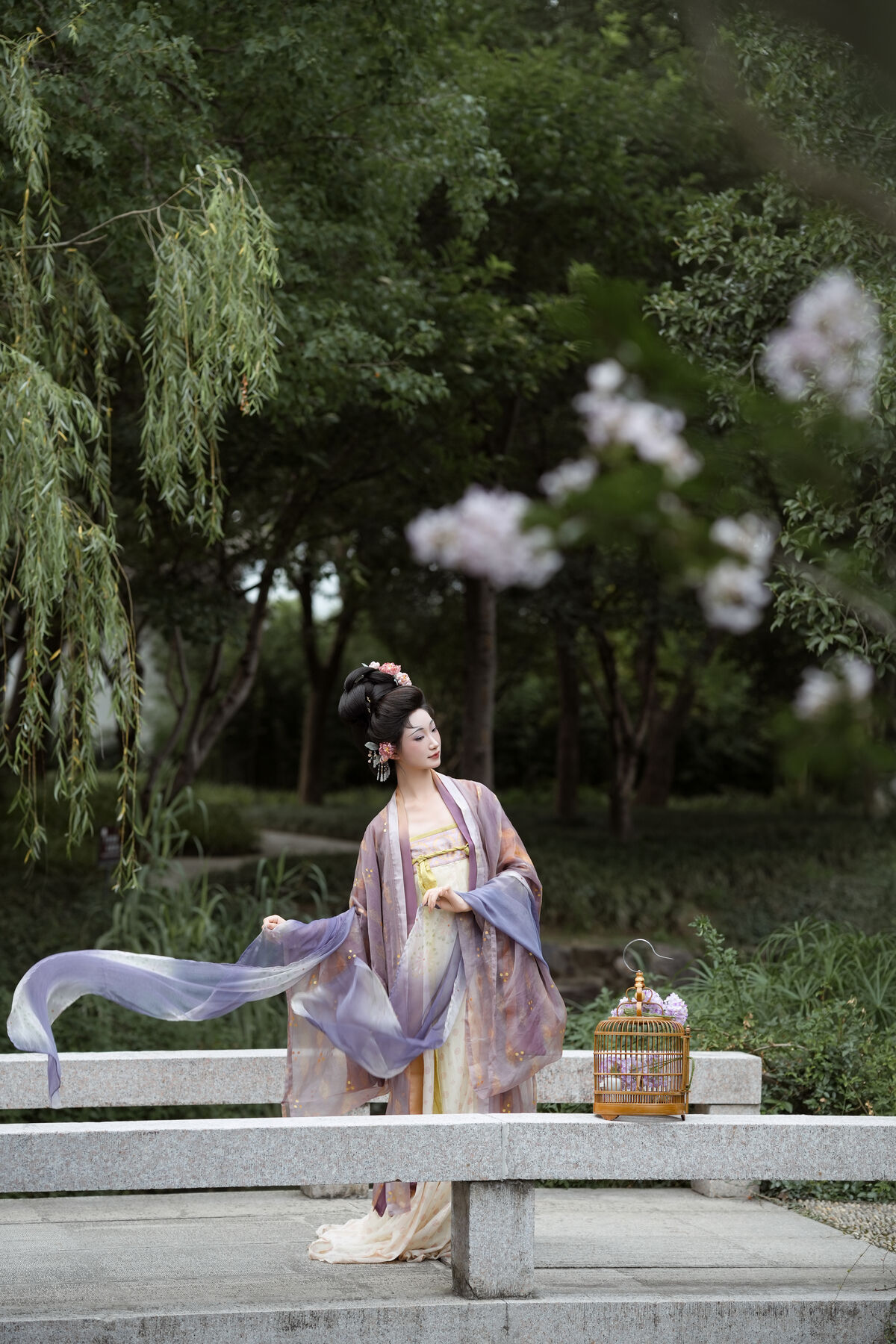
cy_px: 672
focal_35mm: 85
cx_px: 448
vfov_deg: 23.9
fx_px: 3173
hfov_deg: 16.1
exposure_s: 1/160
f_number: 2.5
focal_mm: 85
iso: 200
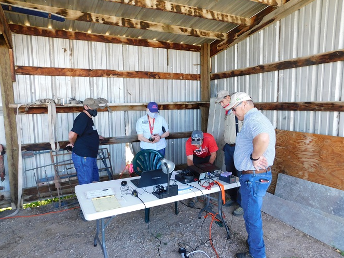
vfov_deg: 56.8
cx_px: 173
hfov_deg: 71.6
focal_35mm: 24
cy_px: 131
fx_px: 238
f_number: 3
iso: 125
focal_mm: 4
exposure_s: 1/60
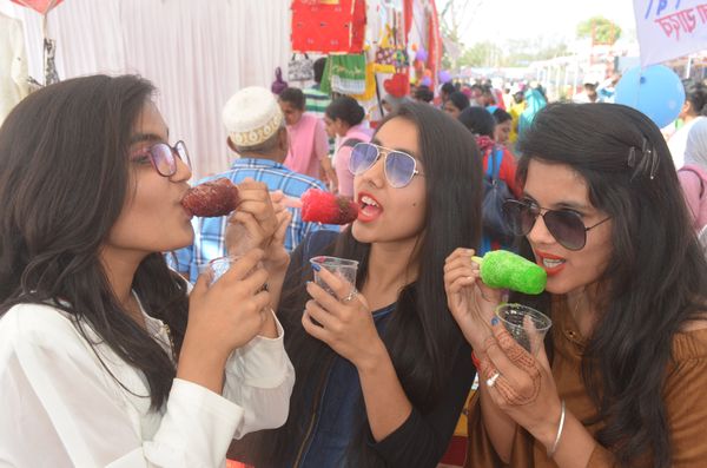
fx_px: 705
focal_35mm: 36
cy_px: 234
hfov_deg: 53.2
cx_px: 354
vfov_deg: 36.7
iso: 400
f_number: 7.1
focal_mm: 24
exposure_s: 1/200
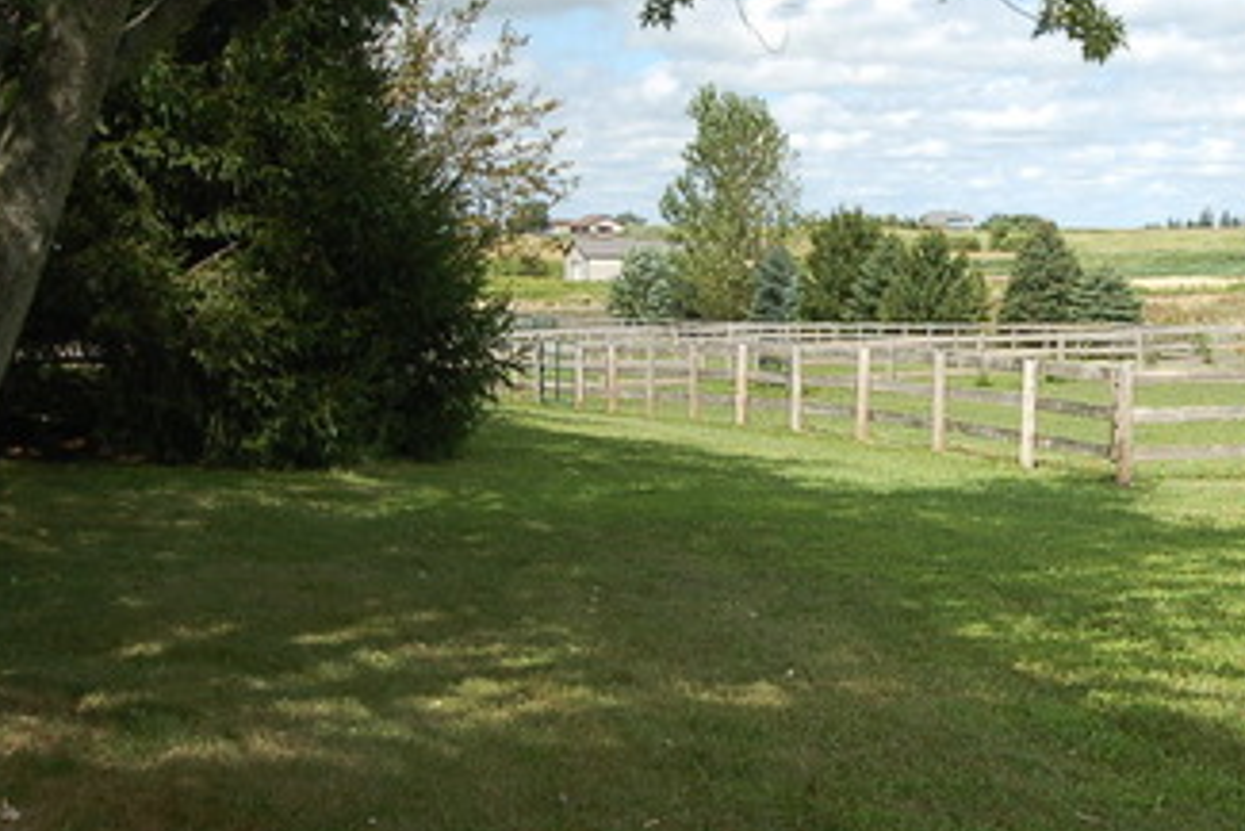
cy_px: 387
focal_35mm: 59
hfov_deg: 32.3
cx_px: 1115
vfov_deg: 23.0
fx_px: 2041
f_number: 5.6
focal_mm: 20
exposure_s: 1/500
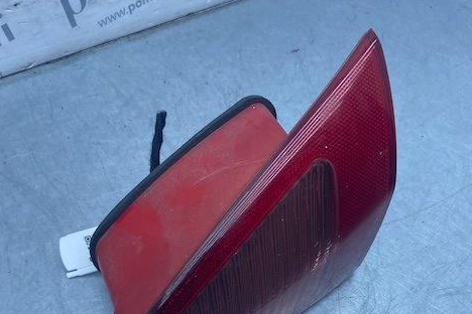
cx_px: 238
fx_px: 485
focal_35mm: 37
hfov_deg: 51.9
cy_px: 279
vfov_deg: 34.1
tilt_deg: -59.0
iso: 32
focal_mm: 4.25
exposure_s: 1/898
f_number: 1.8
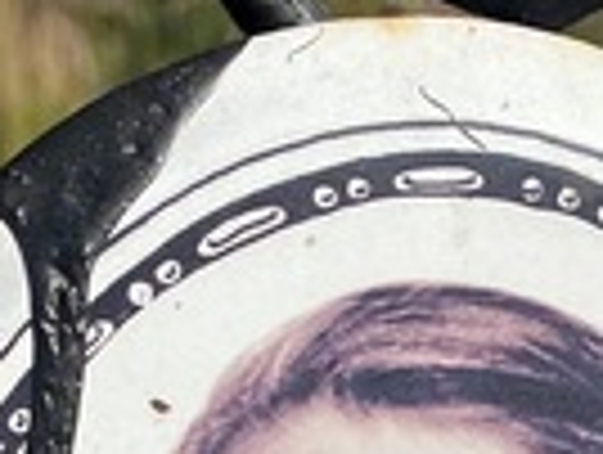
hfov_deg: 12.7
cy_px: 1196
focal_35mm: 155
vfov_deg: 8.5
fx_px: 2705
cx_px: 360
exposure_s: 1/7194
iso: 32
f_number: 1.8
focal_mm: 4.25
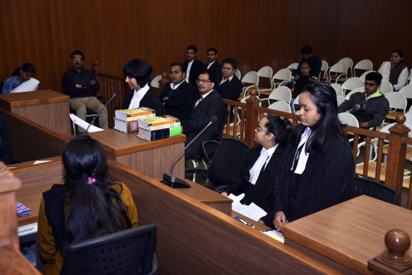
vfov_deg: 30.6
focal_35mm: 44
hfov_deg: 44.5
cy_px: 138
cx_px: 206
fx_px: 504
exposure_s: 1/200
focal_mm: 44
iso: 800
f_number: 5.6
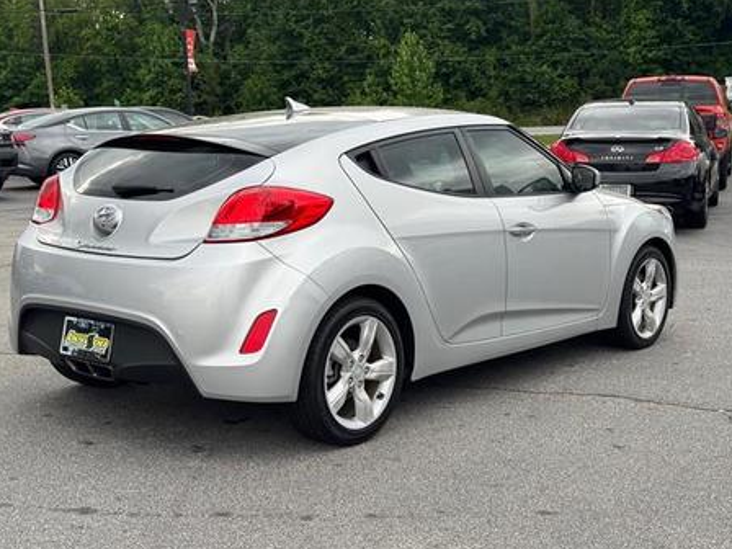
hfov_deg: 35.5
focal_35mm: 54
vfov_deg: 27.0
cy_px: 266
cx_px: 343
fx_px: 1142
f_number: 1.78
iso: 64
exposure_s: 1/454
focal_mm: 6.76
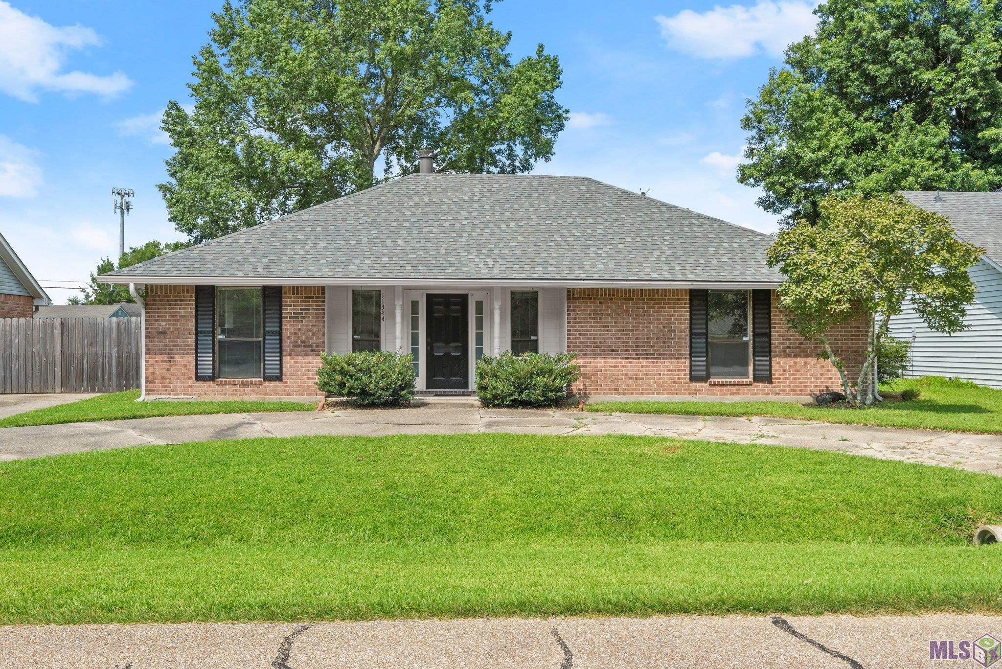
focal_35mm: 32
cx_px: 501
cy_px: 334
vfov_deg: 41.1
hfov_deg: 58.7
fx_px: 891
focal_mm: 32
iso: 200
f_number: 10
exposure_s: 1/250
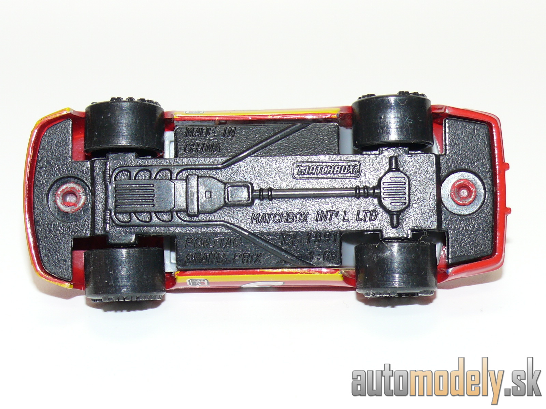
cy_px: 204
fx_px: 1656
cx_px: 273
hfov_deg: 18.7
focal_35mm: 105
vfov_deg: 14.1
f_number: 4
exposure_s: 1/30
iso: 100
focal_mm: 13.7
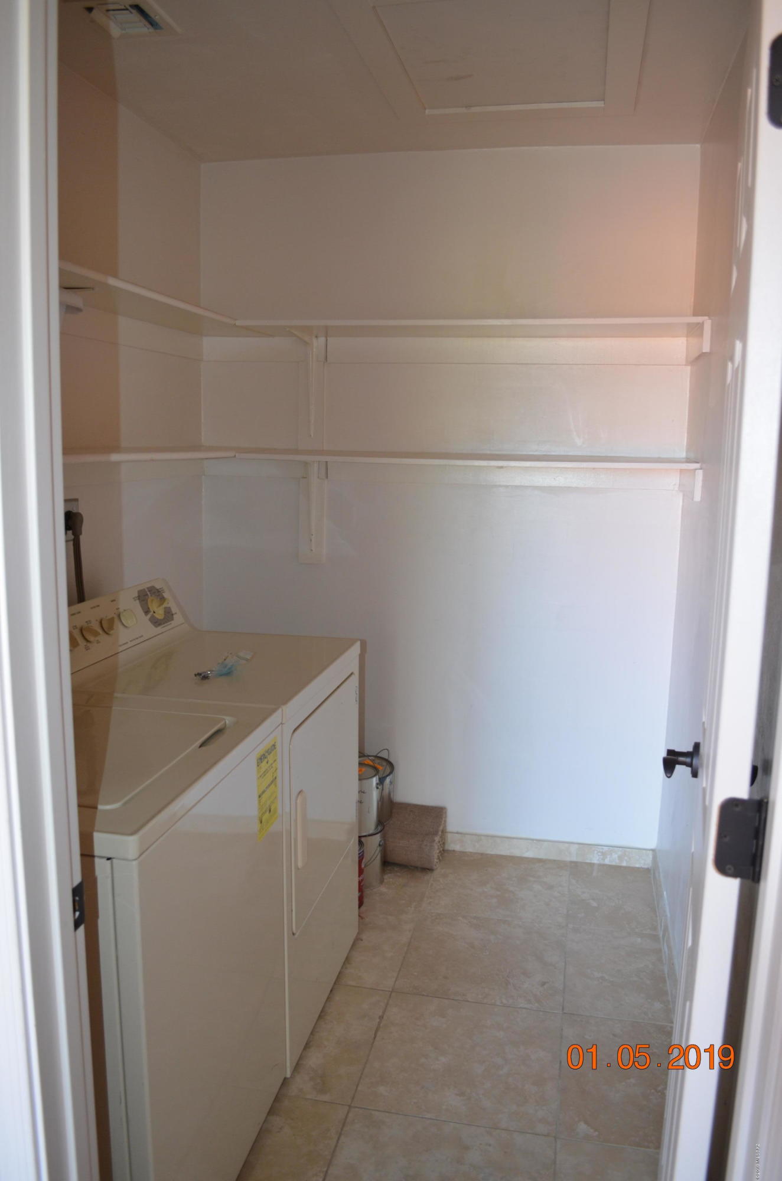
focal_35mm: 27
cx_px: 391
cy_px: 590
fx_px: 884
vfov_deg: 67.5
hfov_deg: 47.7
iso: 500
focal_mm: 18
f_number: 3.5
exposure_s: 1/60
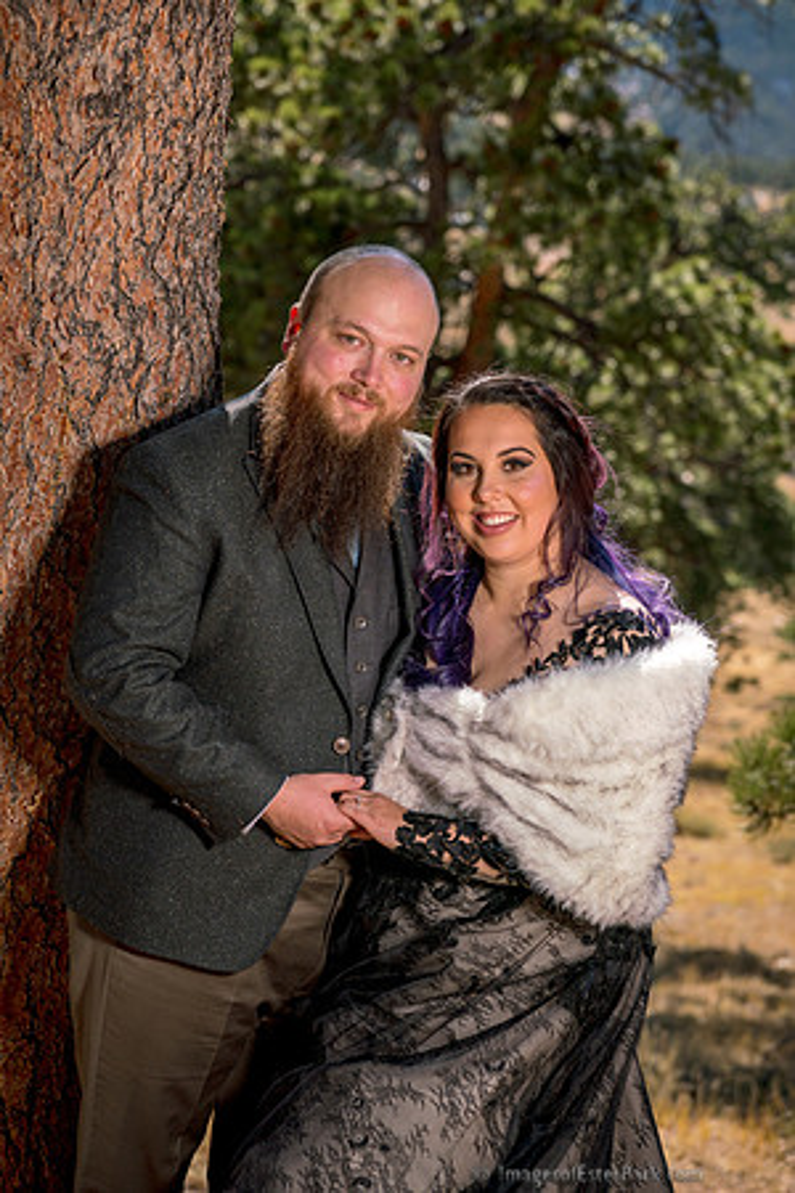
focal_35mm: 70
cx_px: 398
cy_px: 596
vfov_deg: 28.8
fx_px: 2319
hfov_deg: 19.5
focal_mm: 70
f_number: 4
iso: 200
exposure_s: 1/1600
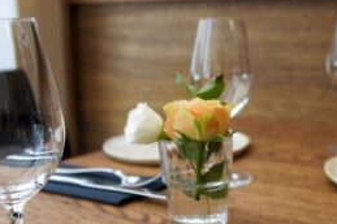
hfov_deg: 33.4
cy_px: 180
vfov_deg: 22.3
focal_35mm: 60
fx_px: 560
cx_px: 198
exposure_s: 1/40
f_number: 4
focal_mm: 23
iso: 200
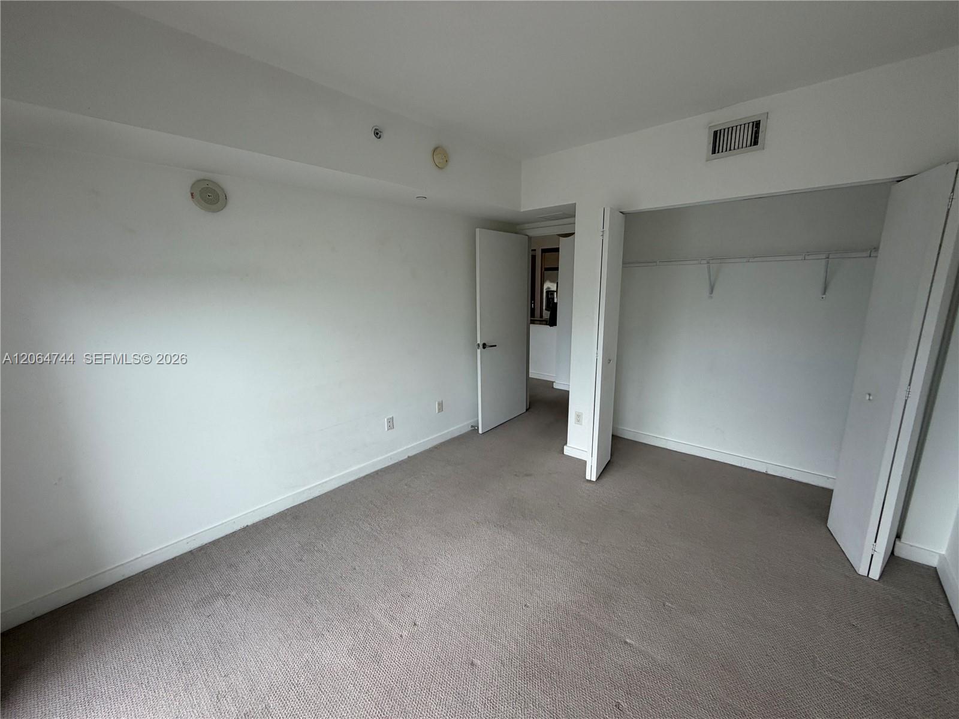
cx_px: 480
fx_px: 388
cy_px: 360
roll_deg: +1.4
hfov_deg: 102.1
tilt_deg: -9.9
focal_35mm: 14
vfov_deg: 85.7
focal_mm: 2.22
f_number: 2.2
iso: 64
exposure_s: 1/121
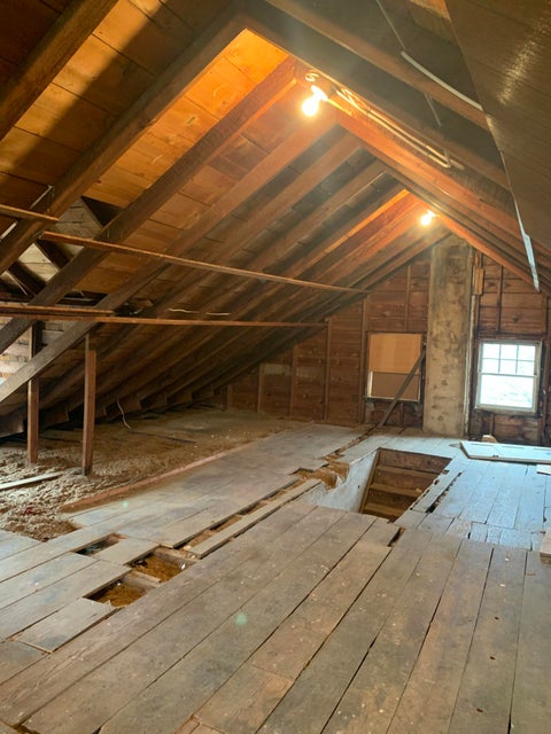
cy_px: 367
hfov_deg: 53.1
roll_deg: -1.8
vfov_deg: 67.3
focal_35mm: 26
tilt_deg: -1.9
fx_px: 552
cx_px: 276
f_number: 1.8
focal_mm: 4.25
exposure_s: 1/30
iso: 500
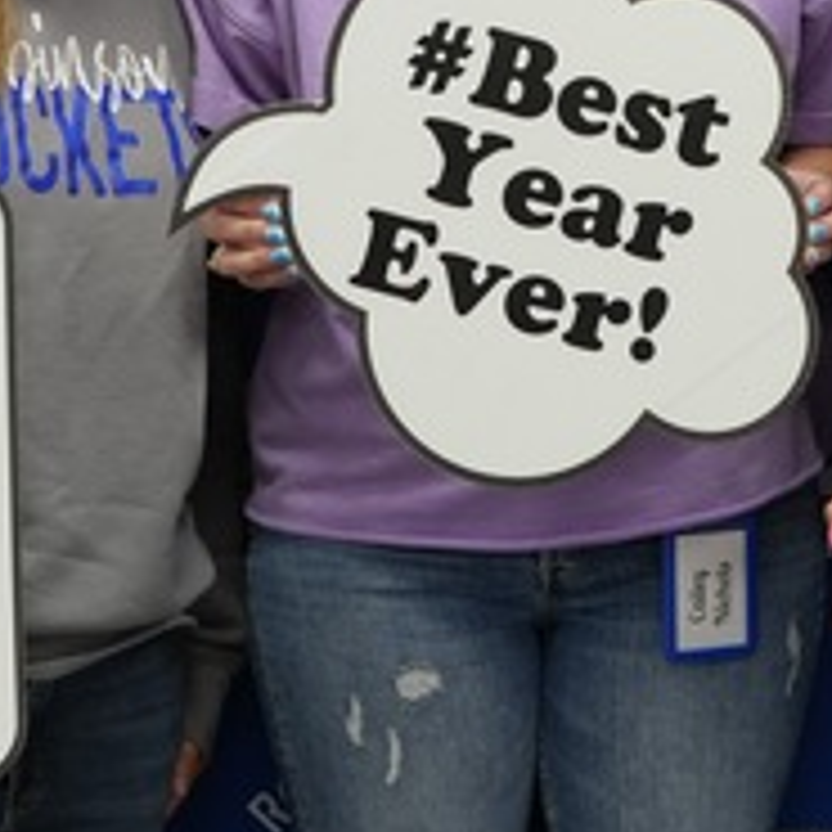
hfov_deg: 10.3
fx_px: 4596
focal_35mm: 169
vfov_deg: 10.2
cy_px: -65
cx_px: 845
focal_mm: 36
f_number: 4
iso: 1000
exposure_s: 1/160
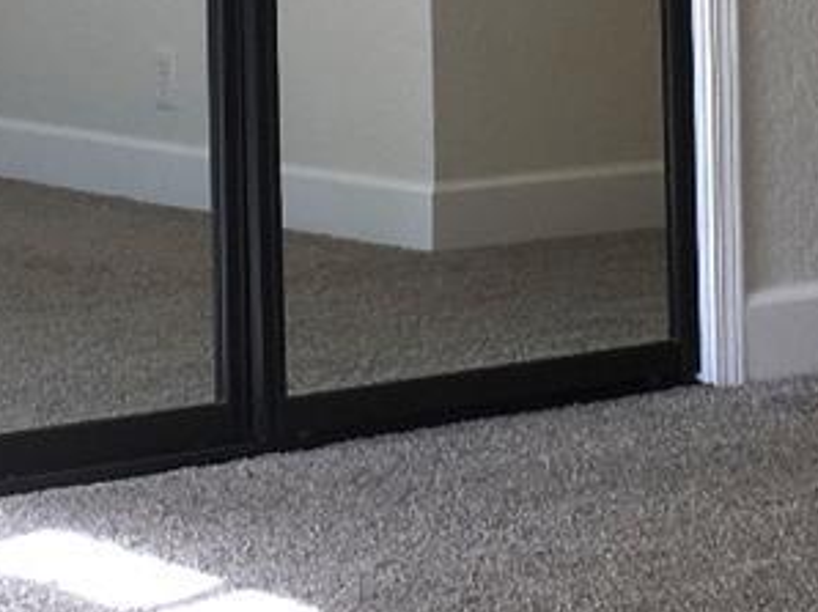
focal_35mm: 146
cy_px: -272
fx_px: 3447
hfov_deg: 13.5
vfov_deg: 9.9
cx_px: 414
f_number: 2.2
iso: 25
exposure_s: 1/125
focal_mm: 4.15
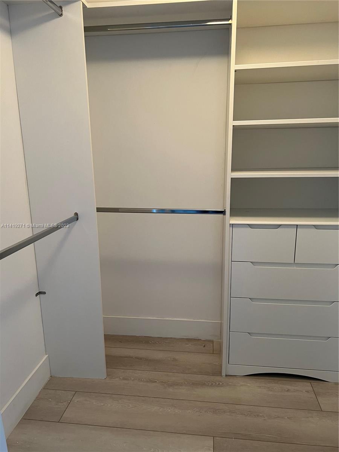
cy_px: 226
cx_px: 170
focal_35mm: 26
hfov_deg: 53.1
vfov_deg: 67.3
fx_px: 339
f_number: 1.5
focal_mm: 5.7
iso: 100
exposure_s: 1/60
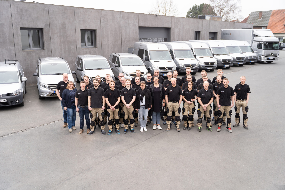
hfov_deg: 54.8
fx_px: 275
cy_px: 95
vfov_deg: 38.2
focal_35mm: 35
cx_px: 142
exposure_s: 1/250
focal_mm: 34.7
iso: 125
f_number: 2.8
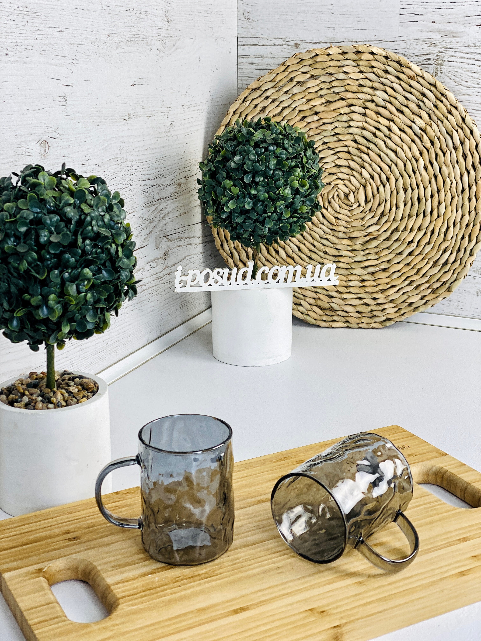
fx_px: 963
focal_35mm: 52
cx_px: 240
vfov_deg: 36.8
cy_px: 320
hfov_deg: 28.0
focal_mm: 6
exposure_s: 1/100
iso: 32
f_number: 2
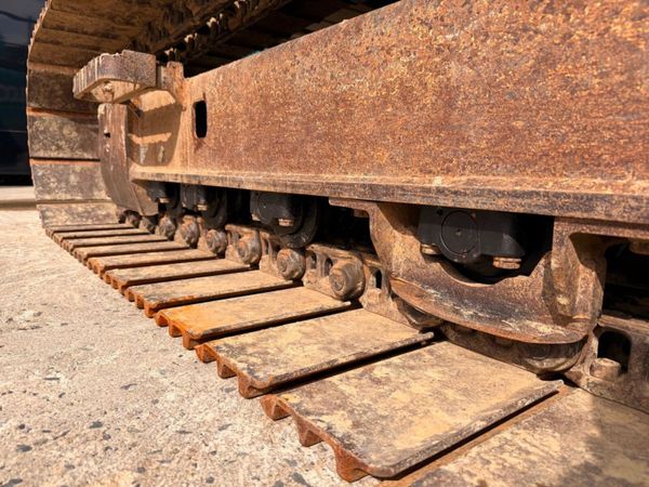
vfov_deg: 56.8
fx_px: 450
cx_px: 324
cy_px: 244
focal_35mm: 24
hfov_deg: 71.6
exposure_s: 1/3145
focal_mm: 6.76
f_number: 1.78
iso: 80
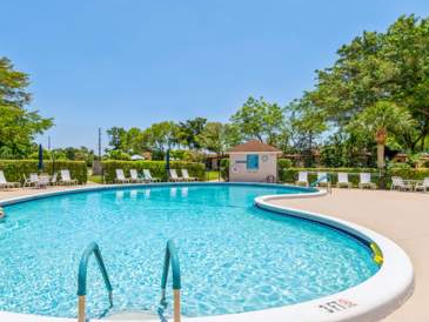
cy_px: 163
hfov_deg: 69.9
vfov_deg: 56.8
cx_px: 150
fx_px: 298
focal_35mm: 24
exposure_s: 1/200
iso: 100
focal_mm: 19
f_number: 11
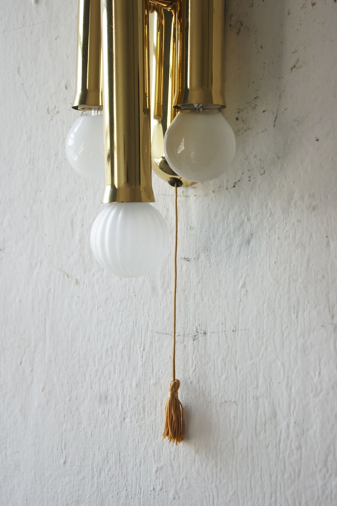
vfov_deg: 27.0
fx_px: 1053
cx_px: 168
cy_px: 253
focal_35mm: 75
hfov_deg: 18.2
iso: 400
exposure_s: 1/125
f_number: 5.6
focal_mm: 50
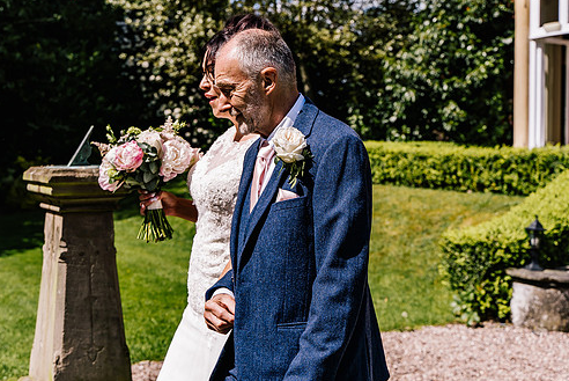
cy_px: 164
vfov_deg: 25.5
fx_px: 838
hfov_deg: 37.5
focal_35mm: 53
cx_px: 257
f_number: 5
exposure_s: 1/1250
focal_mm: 45
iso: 160
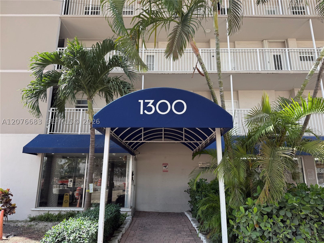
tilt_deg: +12.9
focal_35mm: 24
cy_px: 122
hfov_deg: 71.6
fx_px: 225
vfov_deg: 56.8
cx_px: 162
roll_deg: -0.7
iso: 80
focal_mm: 6.76
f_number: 1.78
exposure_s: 1/1337
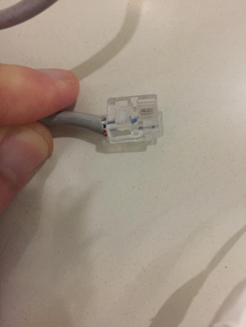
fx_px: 275
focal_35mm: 29
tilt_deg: -81.3
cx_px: 123
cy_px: 164
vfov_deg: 61.7
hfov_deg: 48.2
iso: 500
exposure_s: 1/17
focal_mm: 4.15
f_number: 2.2
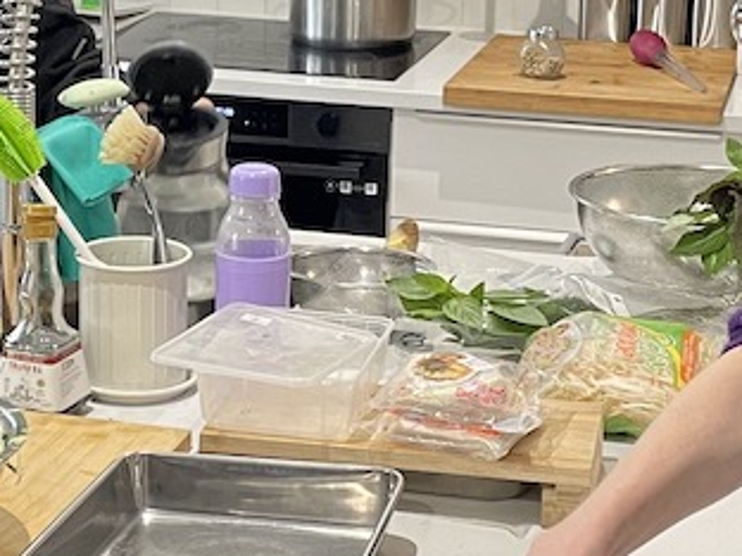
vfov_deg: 14.8
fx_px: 2144
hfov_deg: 19.6
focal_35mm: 100
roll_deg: -1.6
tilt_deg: -15.4
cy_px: 249
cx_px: 371
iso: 200
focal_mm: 4.2
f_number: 1.6
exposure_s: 1/50
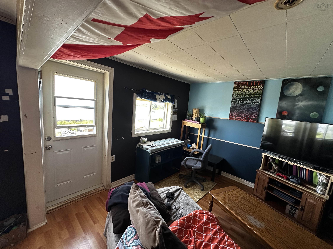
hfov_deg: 102.1
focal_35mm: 14
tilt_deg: -5.4
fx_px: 135
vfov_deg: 85.7
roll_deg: -5.3
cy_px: 124
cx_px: 166
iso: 125
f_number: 2.2
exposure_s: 1/99
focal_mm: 2.22
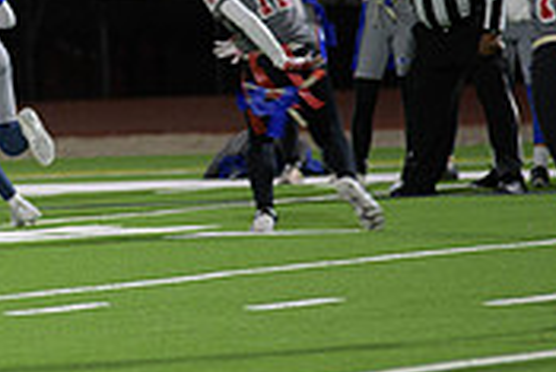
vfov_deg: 2.1
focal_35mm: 663
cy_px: 84
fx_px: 10248
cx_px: -51
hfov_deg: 3.1
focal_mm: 200
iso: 900
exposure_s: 1/200
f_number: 2.8
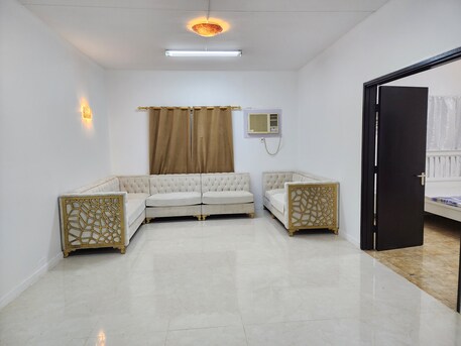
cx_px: 230
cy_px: 173
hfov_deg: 73.9
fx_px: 306
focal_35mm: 23
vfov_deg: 58.9
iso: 250
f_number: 1.8
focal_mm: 6.4
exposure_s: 1/120
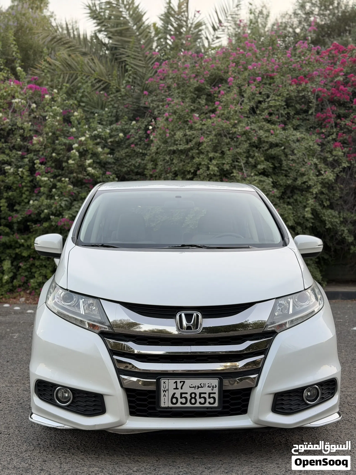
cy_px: 238
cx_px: 178
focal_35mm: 48
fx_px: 658
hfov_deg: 30.3
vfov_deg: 39.7
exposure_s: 1/121
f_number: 1.78
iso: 80
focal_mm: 6.76
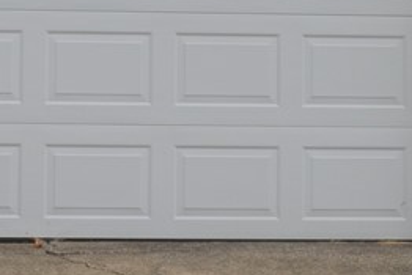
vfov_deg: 9.0
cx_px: 49
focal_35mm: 149
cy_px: -156
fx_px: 1706
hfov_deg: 13.7
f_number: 8
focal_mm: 24
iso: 100
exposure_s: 1/250
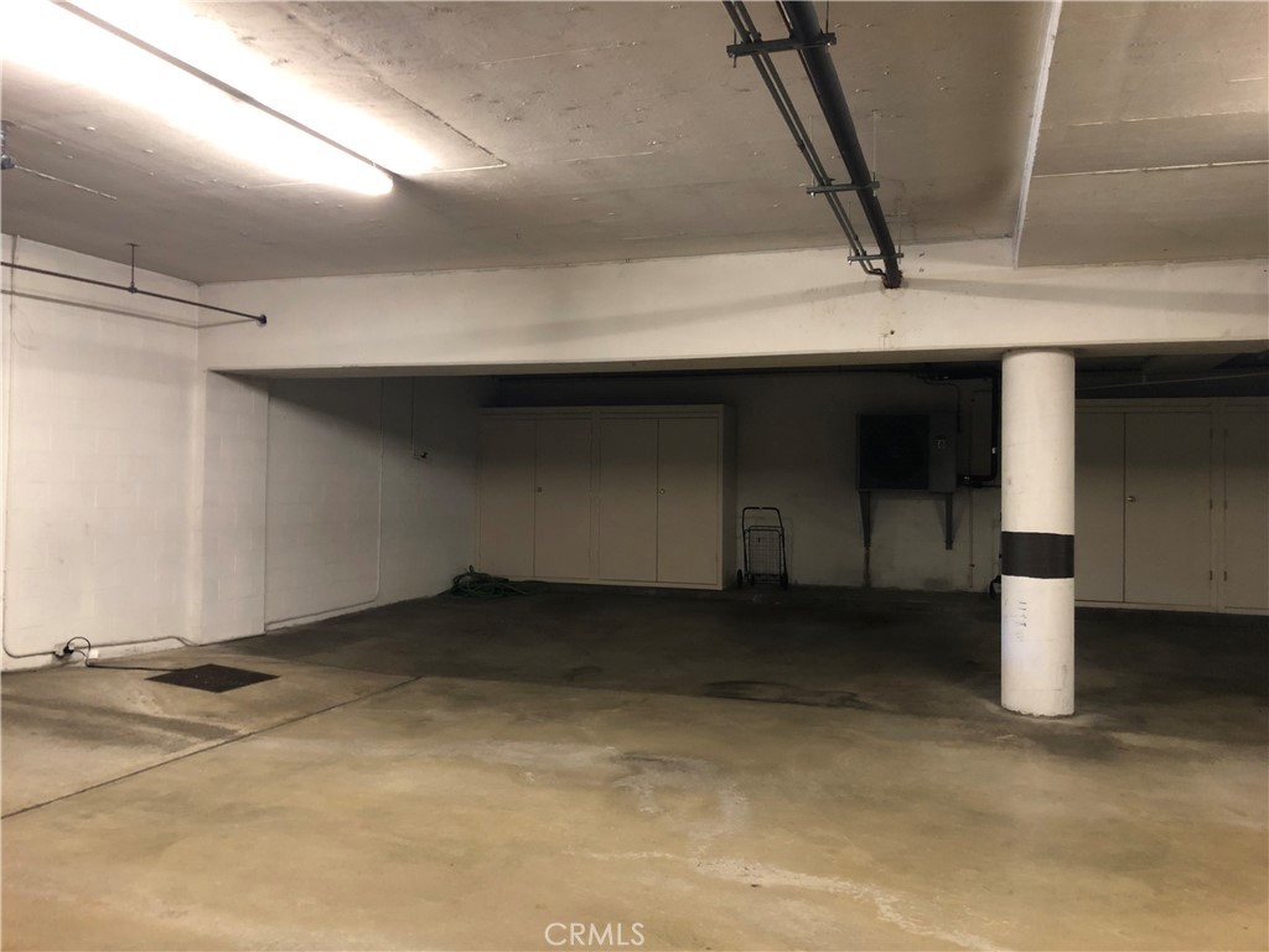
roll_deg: +0.7
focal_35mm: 28
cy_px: 476
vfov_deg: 49.7
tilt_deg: +0.5
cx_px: 634
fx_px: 1026
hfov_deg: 63.4
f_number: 1.8
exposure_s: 1/9
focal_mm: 3.99
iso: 100
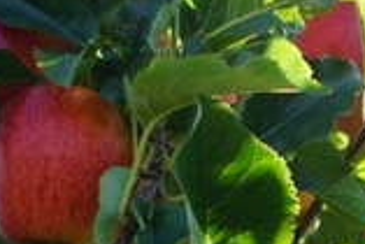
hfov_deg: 6.1
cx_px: 323
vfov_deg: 4.1
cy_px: 360
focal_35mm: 336
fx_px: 3410
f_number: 5
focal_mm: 55
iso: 100
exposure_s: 1/100
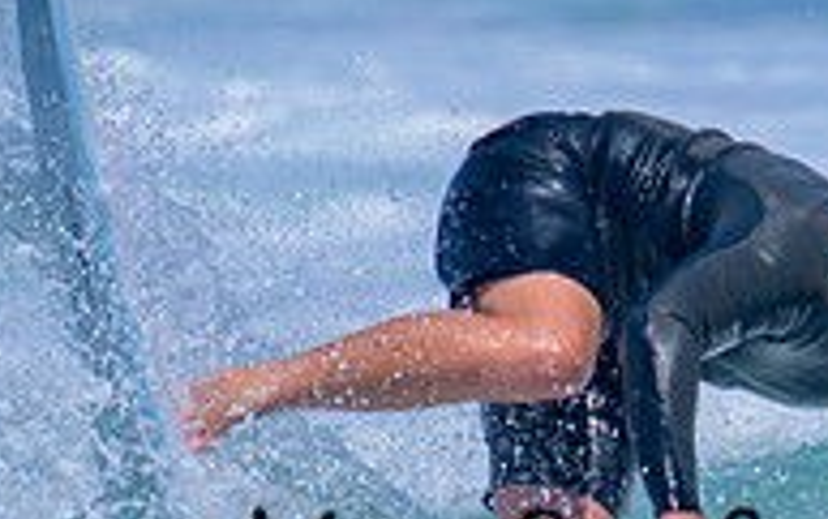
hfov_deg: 0.6
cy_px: 615
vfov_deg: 0.4
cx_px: 1143
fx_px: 75209
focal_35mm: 3330
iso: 500
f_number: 11
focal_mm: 800
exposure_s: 1/2000
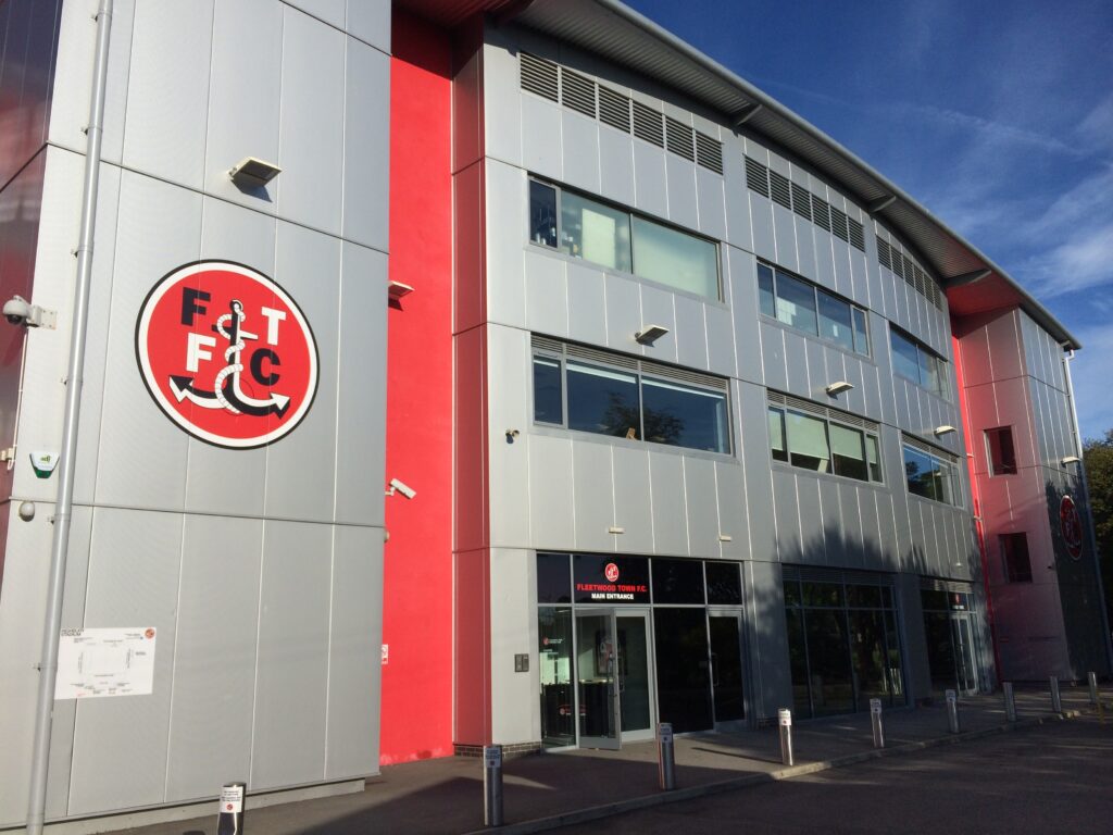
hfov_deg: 60.0
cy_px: 418
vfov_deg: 46.8
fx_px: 965
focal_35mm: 30
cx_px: 556
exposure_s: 1/3731
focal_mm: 4.12
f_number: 2.2
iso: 32
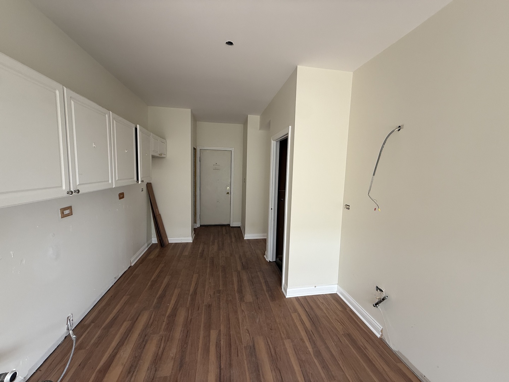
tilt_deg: -5.0
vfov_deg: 85.7
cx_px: 254
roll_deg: -1.3
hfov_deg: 102.1
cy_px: 191
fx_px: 206
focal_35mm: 14
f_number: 2.2
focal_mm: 2.22
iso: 125
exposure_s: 1/99
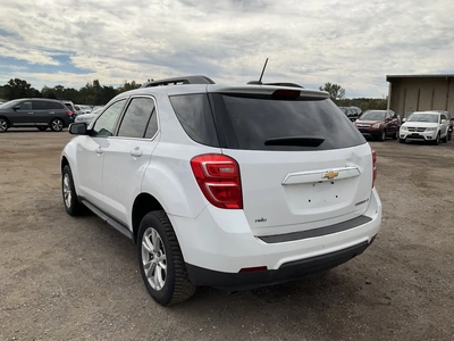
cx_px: 227
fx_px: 380
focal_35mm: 29
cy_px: 170
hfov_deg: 61.7
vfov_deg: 48.2
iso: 25
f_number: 1.8
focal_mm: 3
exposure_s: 1/3125
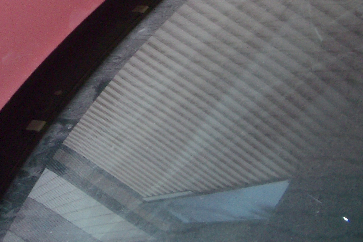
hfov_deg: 29.0
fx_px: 686
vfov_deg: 19.5
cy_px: 8
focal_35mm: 68
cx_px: 71
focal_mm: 5.8
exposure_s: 1/30
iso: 100
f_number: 2.6
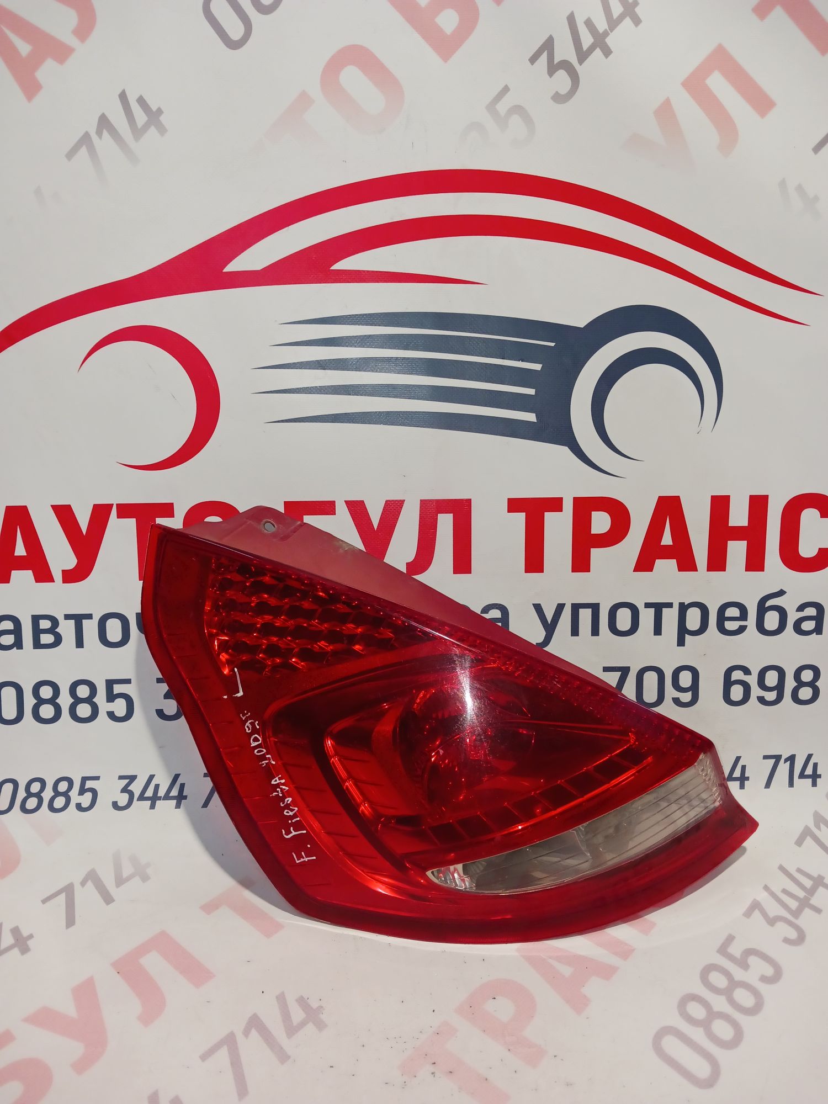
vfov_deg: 65.3
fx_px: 861
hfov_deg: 51.4
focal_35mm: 27
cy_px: 552
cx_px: 414
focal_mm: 4
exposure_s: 1/50
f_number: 1.8
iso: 160
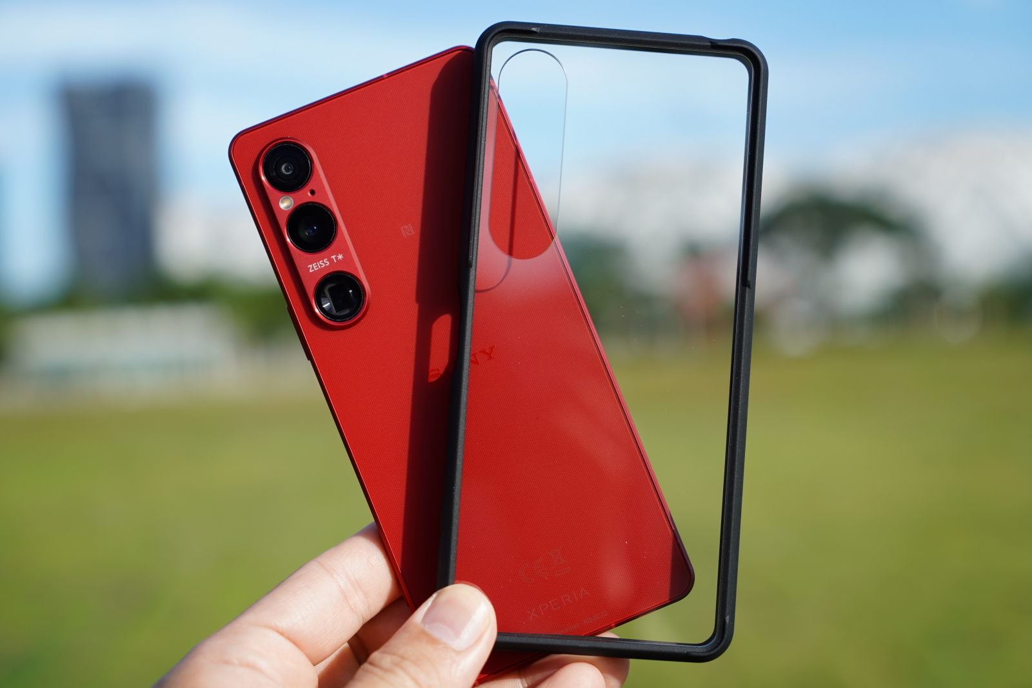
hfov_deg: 31.9
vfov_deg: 21.6
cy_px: 344
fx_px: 1806
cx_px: 516
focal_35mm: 63
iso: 100
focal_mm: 63
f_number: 4
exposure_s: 1/640
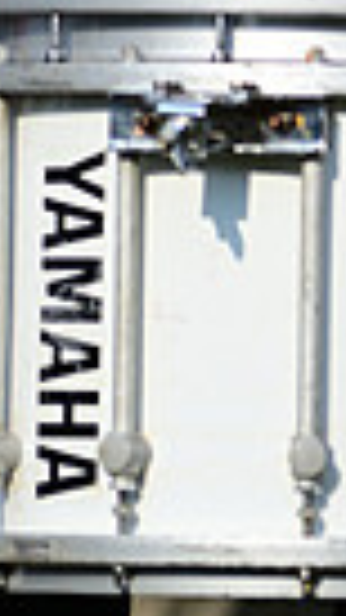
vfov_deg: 1.6
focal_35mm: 1327
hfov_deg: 0.9
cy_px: -315
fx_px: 21657
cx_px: 726
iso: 125
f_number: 2.8
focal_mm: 300
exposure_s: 1/2000
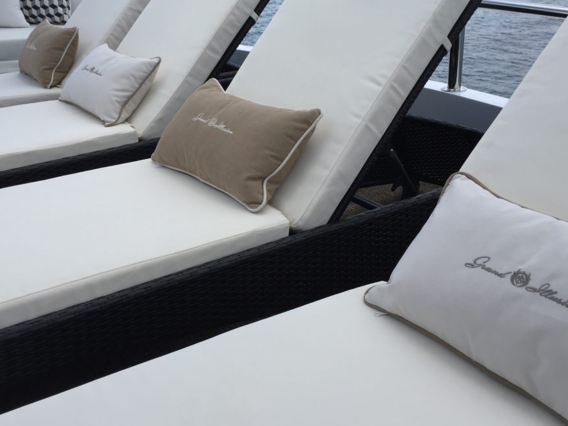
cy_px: 173
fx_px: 657
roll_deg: +3.6
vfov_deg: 35.9
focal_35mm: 40
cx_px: 244
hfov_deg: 46.7
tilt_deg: -19.2
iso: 32
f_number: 2.2
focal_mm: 4.15
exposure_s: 1/1883
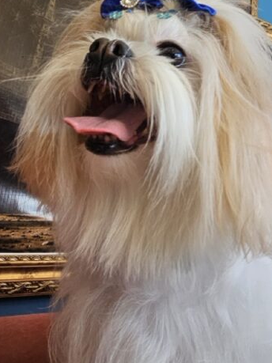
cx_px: 157
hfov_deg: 48.0
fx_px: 304
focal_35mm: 29
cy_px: 129
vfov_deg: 60.6
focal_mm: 2.2
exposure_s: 1/149
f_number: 2.2
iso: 80
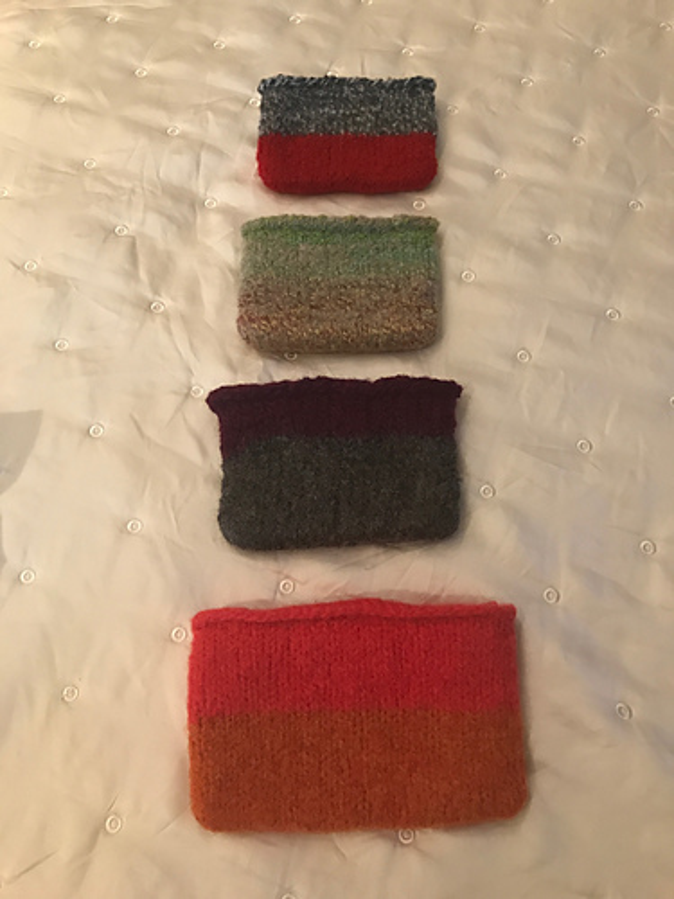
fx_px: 727
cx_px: 337
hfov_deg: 49.7
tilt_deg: -65.8
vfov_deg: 63.4
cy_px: 450
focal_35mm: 28
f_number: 1.8
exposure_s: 1/15
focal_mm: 3.99
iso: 80
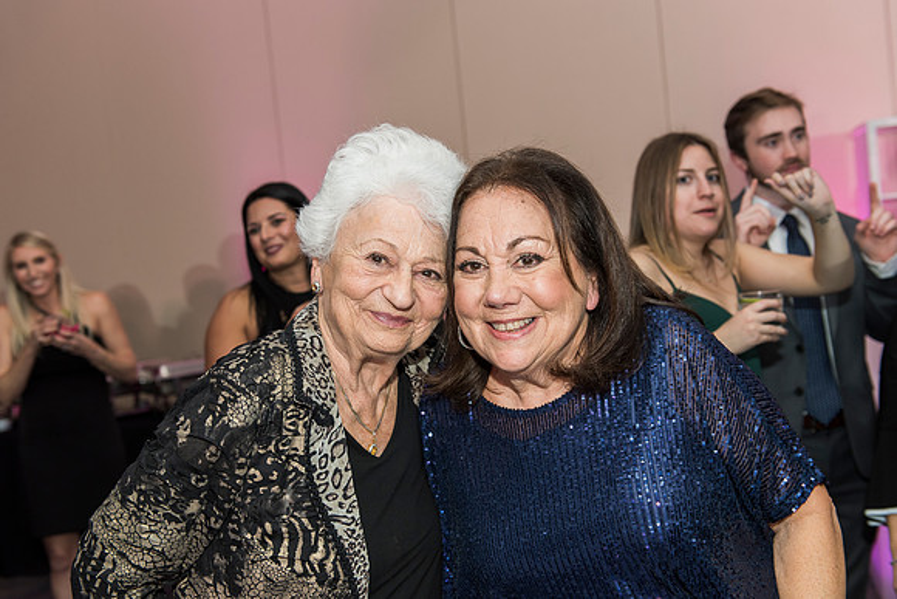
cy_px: 300
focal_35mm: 40
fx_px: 997
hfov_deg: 48.4
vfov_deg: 33.4
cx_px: 448
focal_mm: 40
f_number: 4
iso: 1000
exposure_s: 1/100
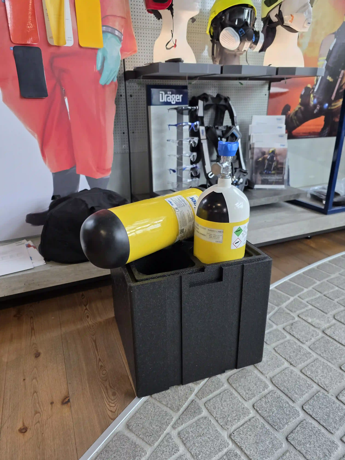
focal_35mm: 23
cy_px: 230
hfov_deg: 58.9
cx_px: 172
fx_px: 306
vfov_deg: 73.9
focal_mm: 6.3
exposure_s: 1/182
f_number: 1.7
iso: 160
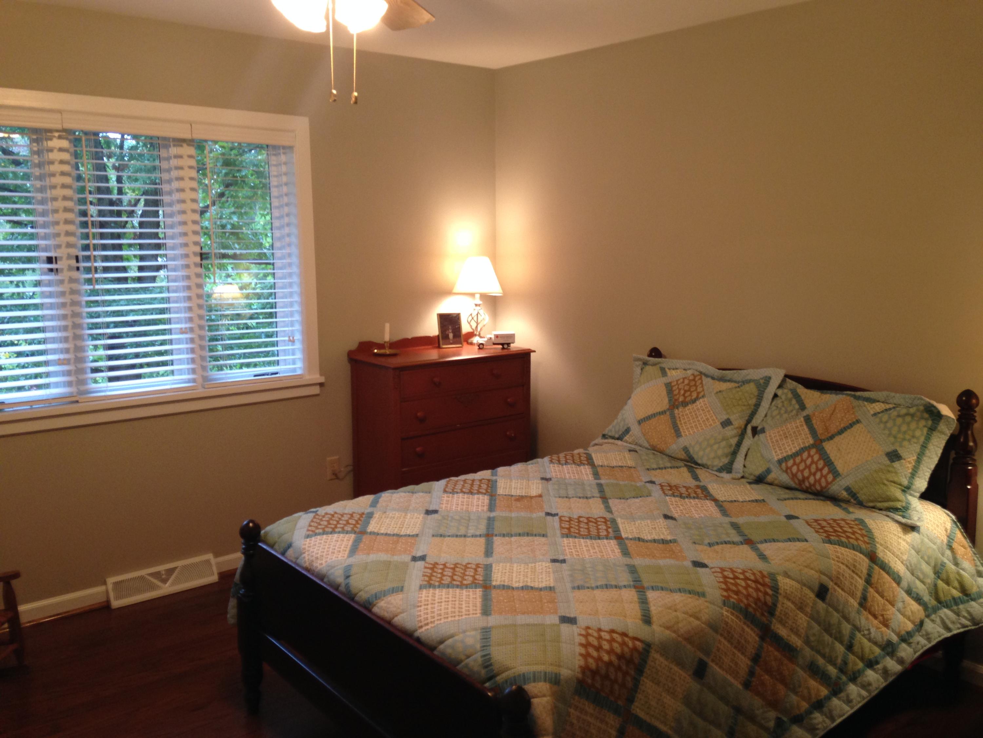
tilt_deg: -8.3
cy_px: 369
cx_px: 492
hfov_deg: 55.4
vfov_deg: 42.9
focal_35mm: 33
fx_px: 937
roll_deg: -0.6
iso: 100
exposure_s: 1/20
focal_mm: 4.12
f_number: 2.4
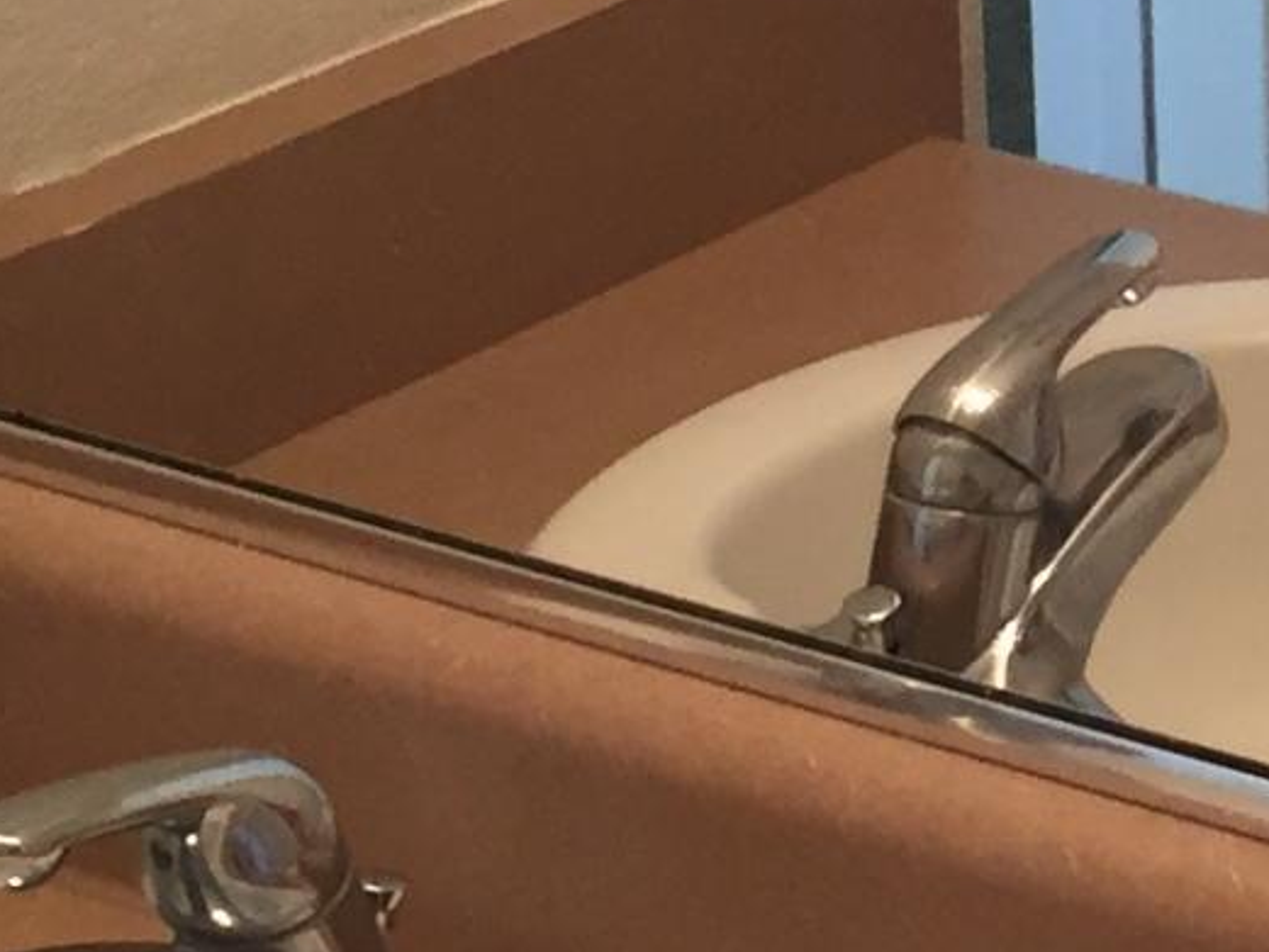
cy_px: -222
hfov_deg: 11.6
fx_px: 6124
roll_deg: +1.0
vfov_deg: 8.8
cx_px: 1534
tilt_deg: -15.0
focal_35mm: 167
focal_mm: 4.15
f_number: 2.2
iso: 64
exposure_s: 1/30
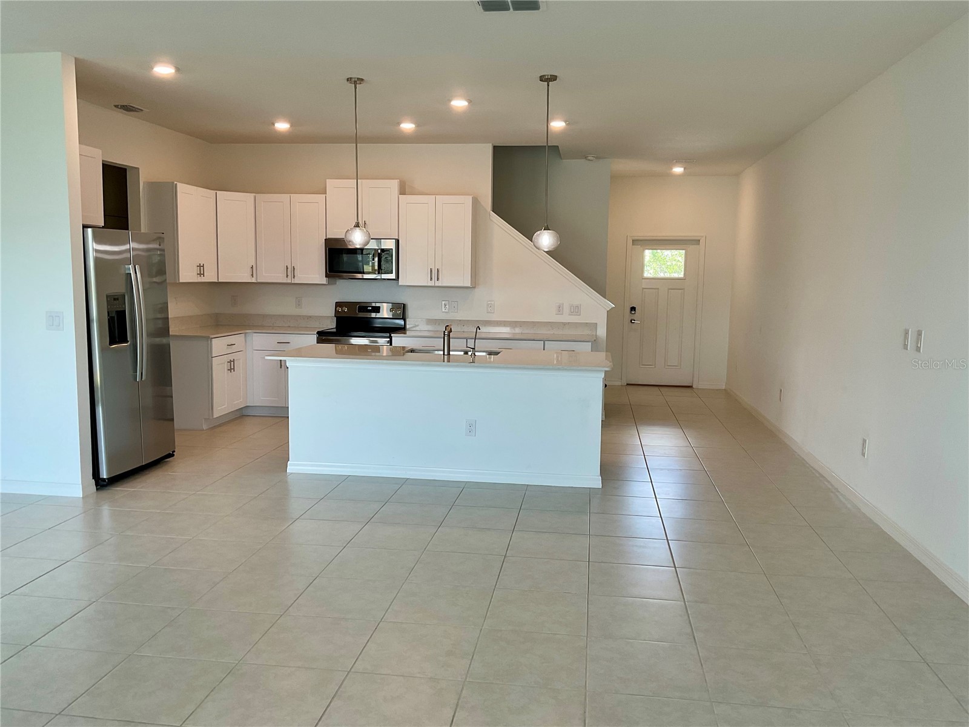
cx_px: 484
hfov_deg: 61.7
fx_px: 812
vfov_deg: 48.2
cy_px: 364
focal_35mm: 29
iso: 50
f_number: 1.8
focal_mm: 3
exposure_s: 1/120
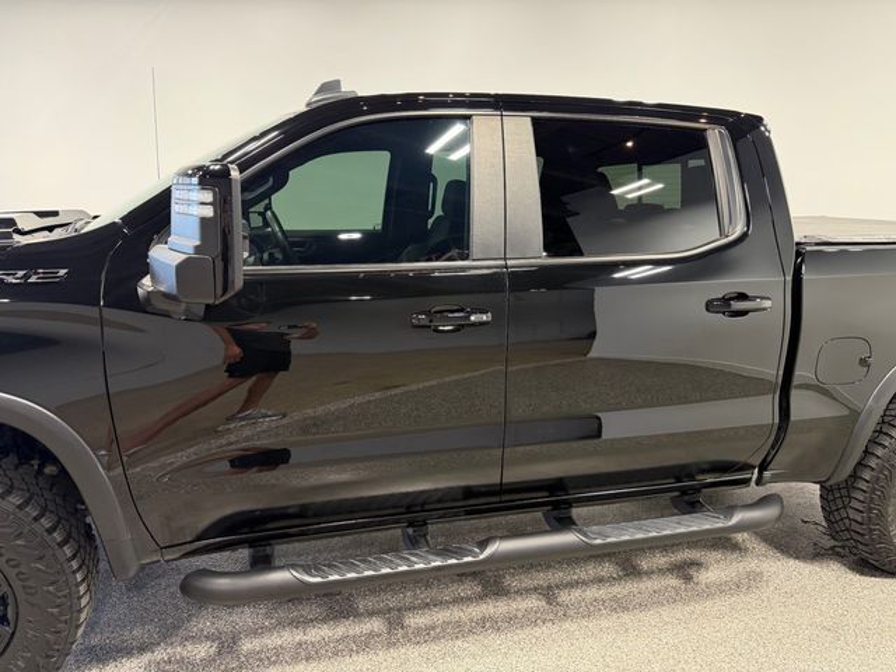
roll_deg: -0.8
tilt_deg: -13.0
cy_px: 336
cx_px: 448
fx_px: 621
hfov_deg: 71.6
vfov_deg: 56.8
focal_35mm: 24
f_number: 1.78
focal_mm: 6.76
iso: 250
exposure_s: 1/120
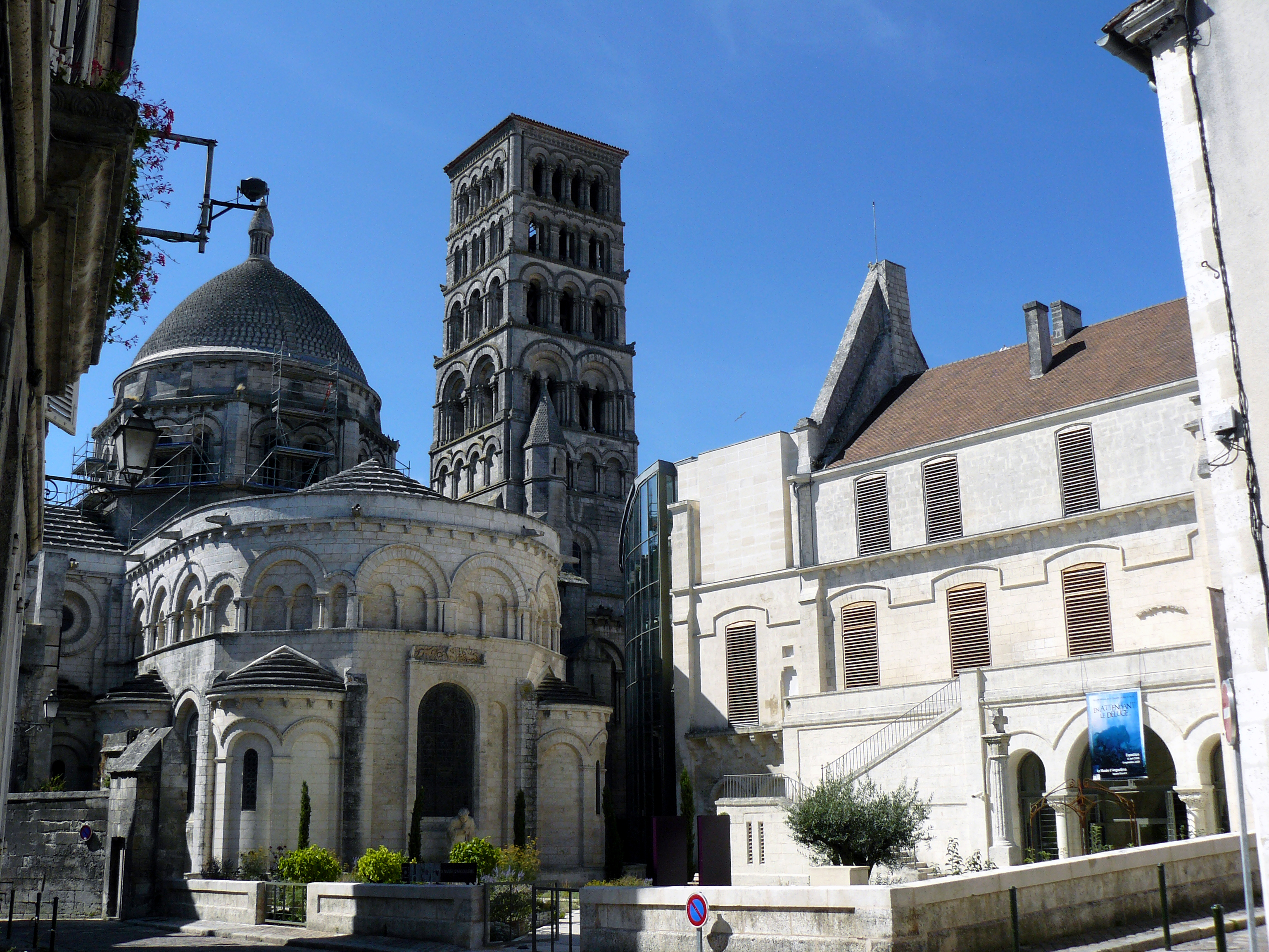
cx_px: 634
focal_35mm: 36
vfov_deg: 39.7
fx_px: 1320
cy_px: 476
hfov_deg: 51.4
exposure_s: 1/400
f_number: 6.3
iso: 100
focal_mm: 6
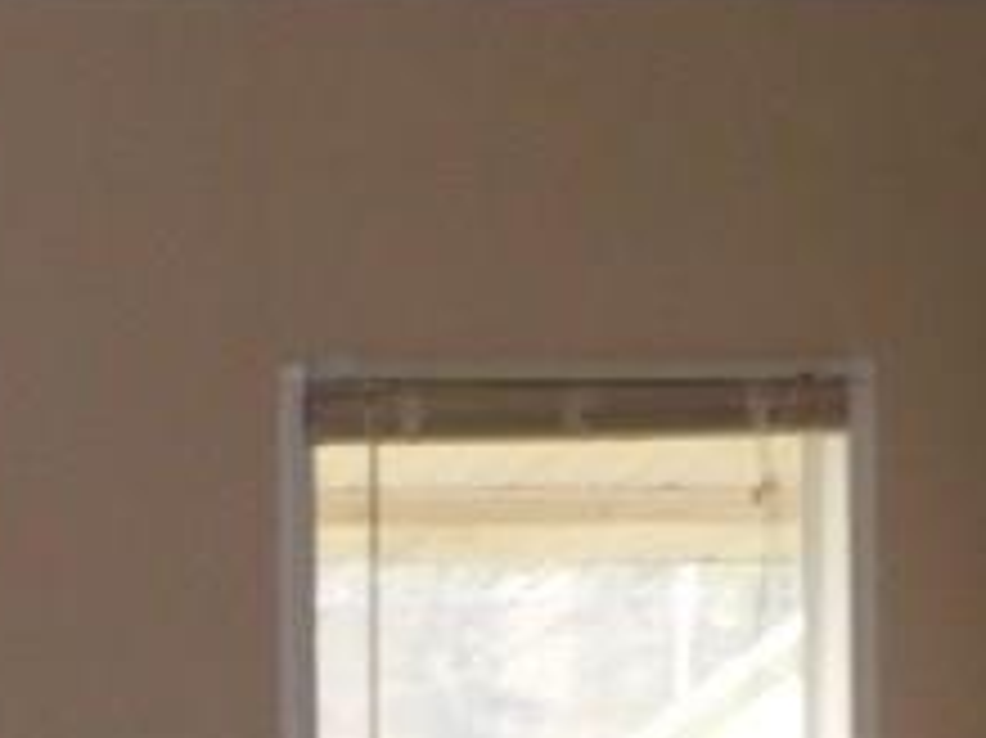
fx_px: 3331
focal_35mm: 117
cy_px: 986
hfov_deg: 14.7
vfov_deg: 12.2
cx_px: -788
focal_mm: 4.5
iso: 320
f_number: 3.4
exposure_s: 1/30
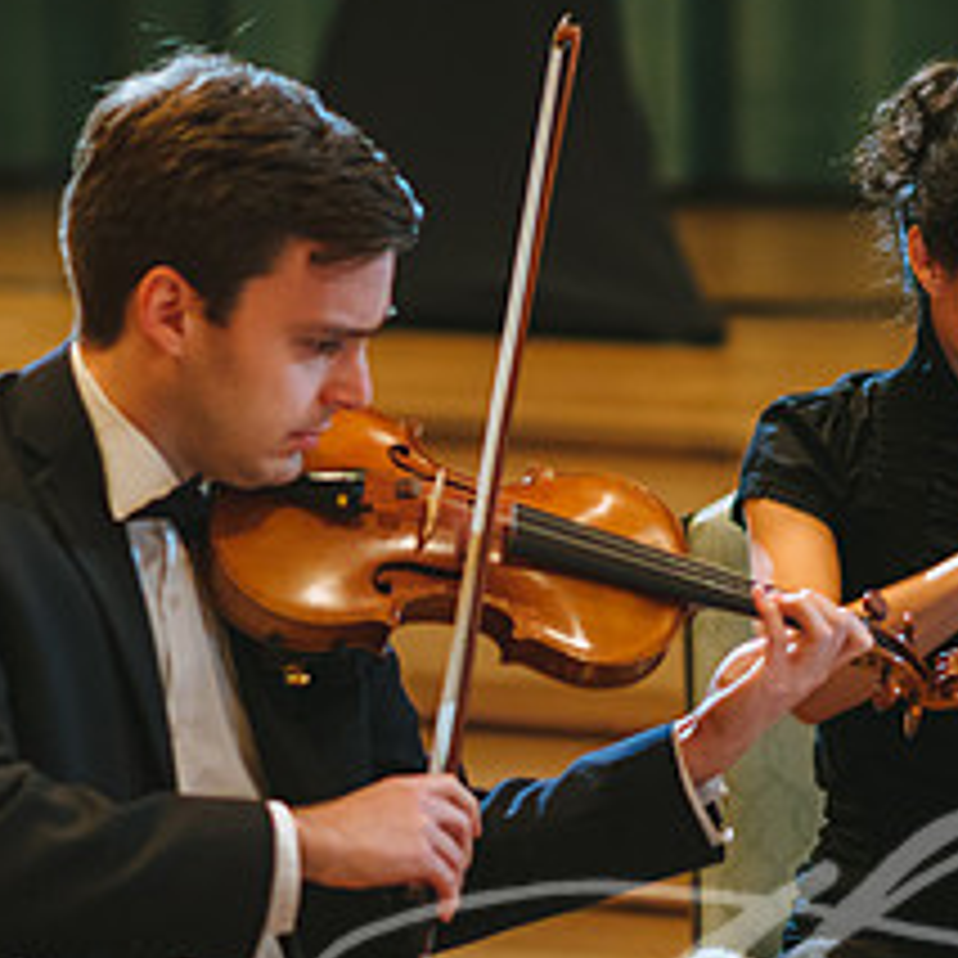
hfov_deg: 8.9
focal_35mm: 197
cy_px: 551
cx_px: 751
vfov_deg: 8.9
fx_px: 6168
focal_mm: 85
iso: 800
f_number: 2.2
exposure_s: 1/125
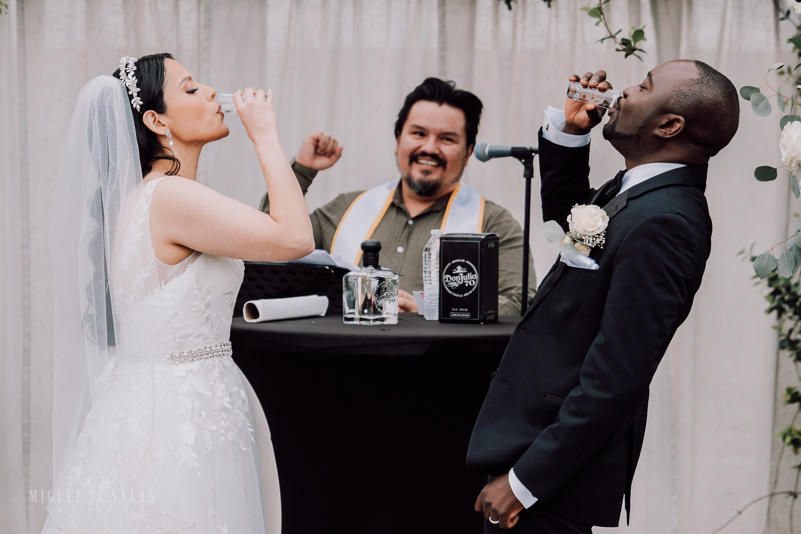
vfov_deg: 12.4
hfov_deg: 18.5
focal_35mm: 111
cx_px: 362
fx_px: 2462
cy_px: 261
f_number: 2.8
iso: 320
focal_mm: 67.6
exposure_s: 1/320
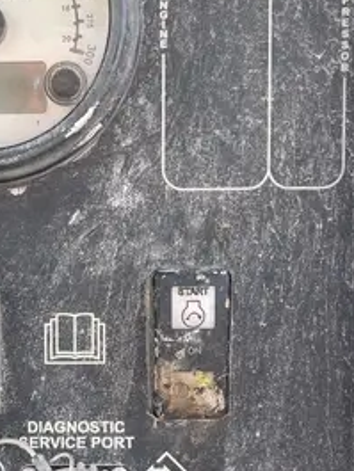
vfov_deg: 26.8
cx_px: 52
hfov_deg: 20.1
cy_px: 319
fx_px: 981
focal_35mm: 72
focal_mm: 5.1
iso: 50
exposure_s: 1/428
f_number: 1.6
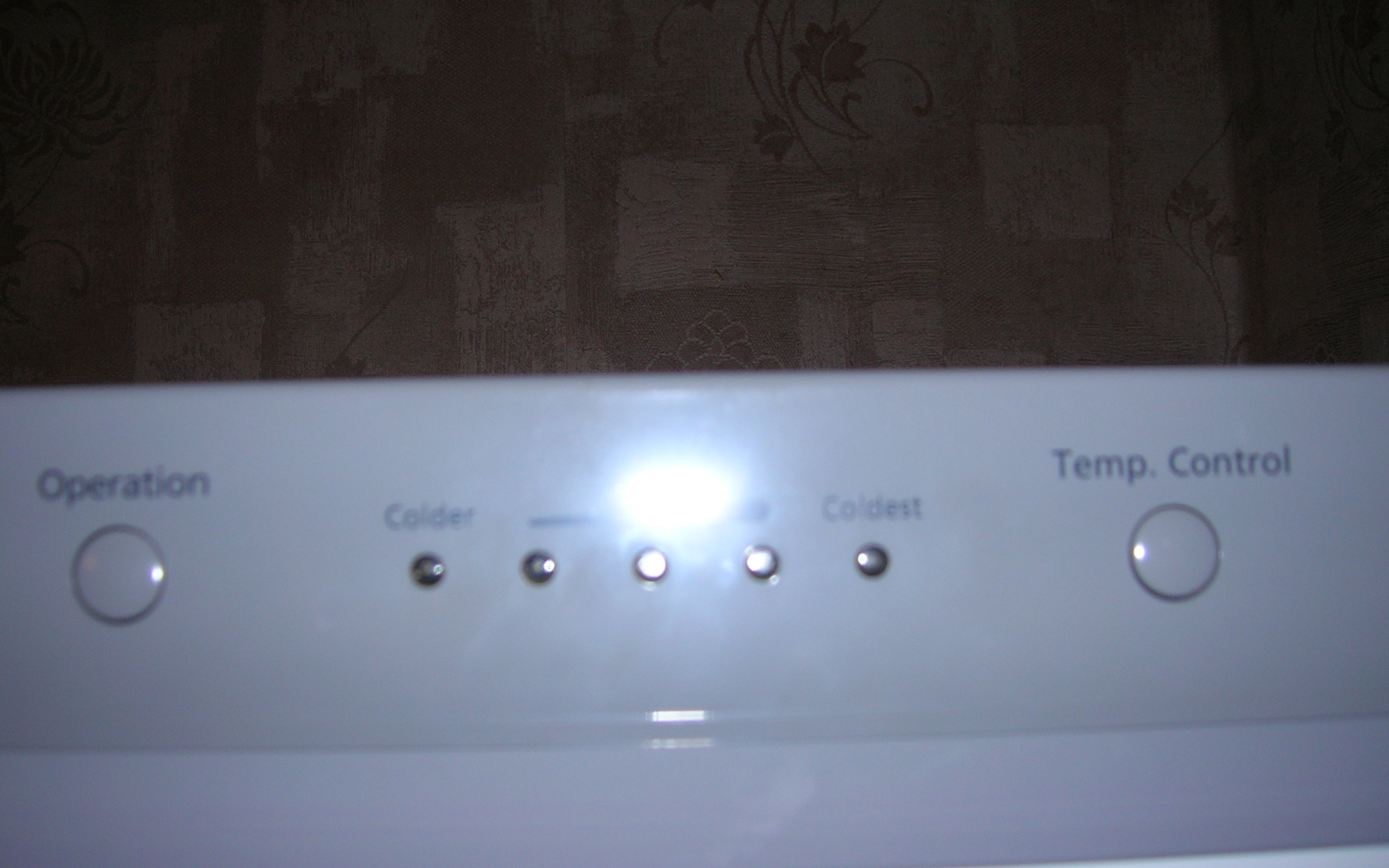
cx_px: 679
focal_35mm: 37
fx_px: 1401
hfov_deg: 52.7
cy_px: 492
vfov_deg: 34.4
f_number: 2.9
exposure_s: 1/60.1
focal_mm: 5.7
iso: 50
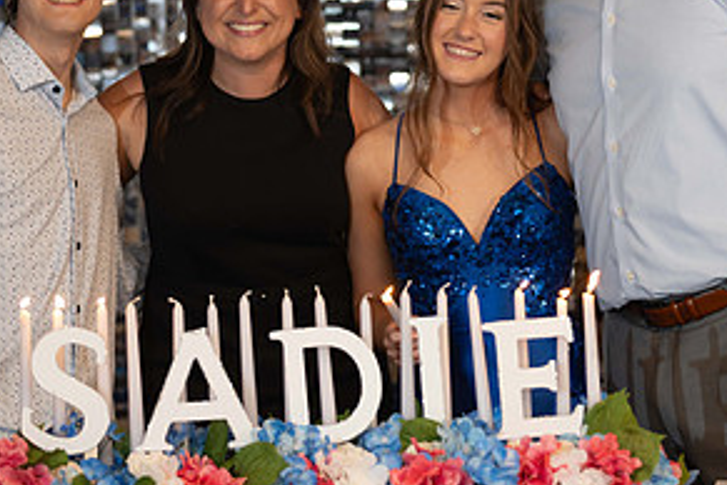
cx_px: 410
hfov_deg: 8.6
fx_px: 4826
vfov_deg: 5.7
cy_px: 71
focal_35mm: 239
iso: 800
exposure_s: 1/125
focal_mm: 120
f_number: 2.8
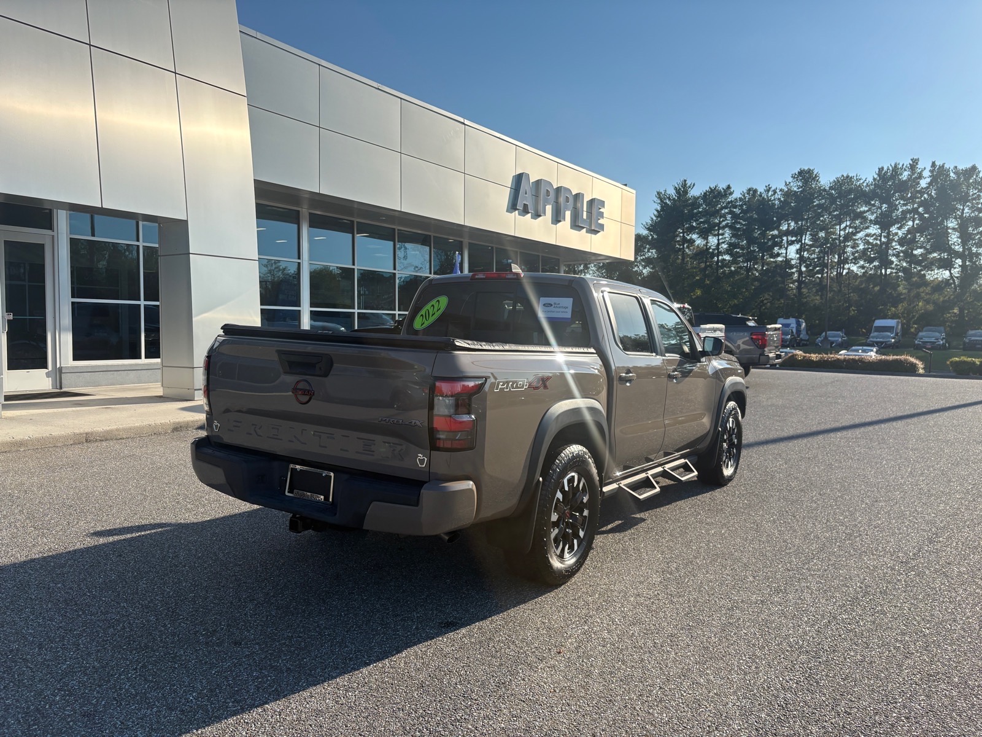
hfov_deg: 67.3
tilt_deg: -2.0
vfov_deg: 53.1
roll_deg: +0.8
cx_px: 491
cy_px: 368
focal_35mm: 26
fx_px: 738
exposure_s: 1/2985
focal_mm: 5.96
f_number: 1.6
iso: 64
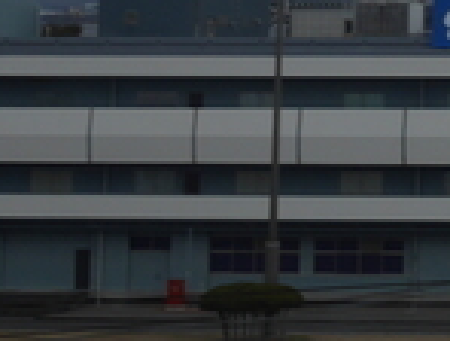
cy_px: -148
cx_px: 848
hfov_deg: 10.0
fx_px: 2426
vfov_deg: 7.9
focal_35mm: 186
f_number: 8
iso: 200
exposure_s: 1/250
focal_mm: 23
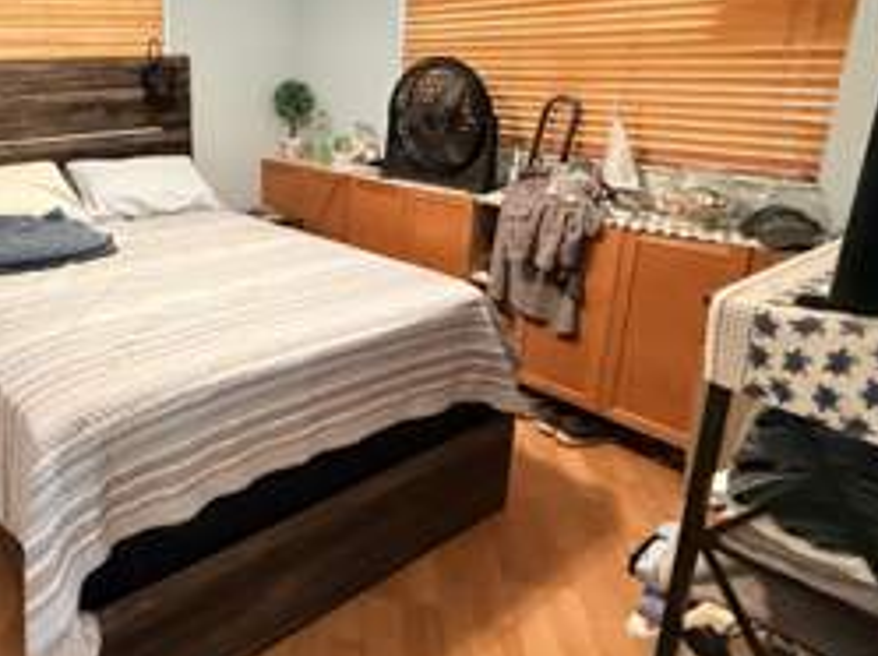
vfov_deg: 50.8
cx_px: 219
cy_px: 256
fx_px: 684
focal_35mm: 27
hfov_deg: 61.7
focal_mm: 2.22
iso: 1000
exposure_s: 1/60
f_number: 2.2
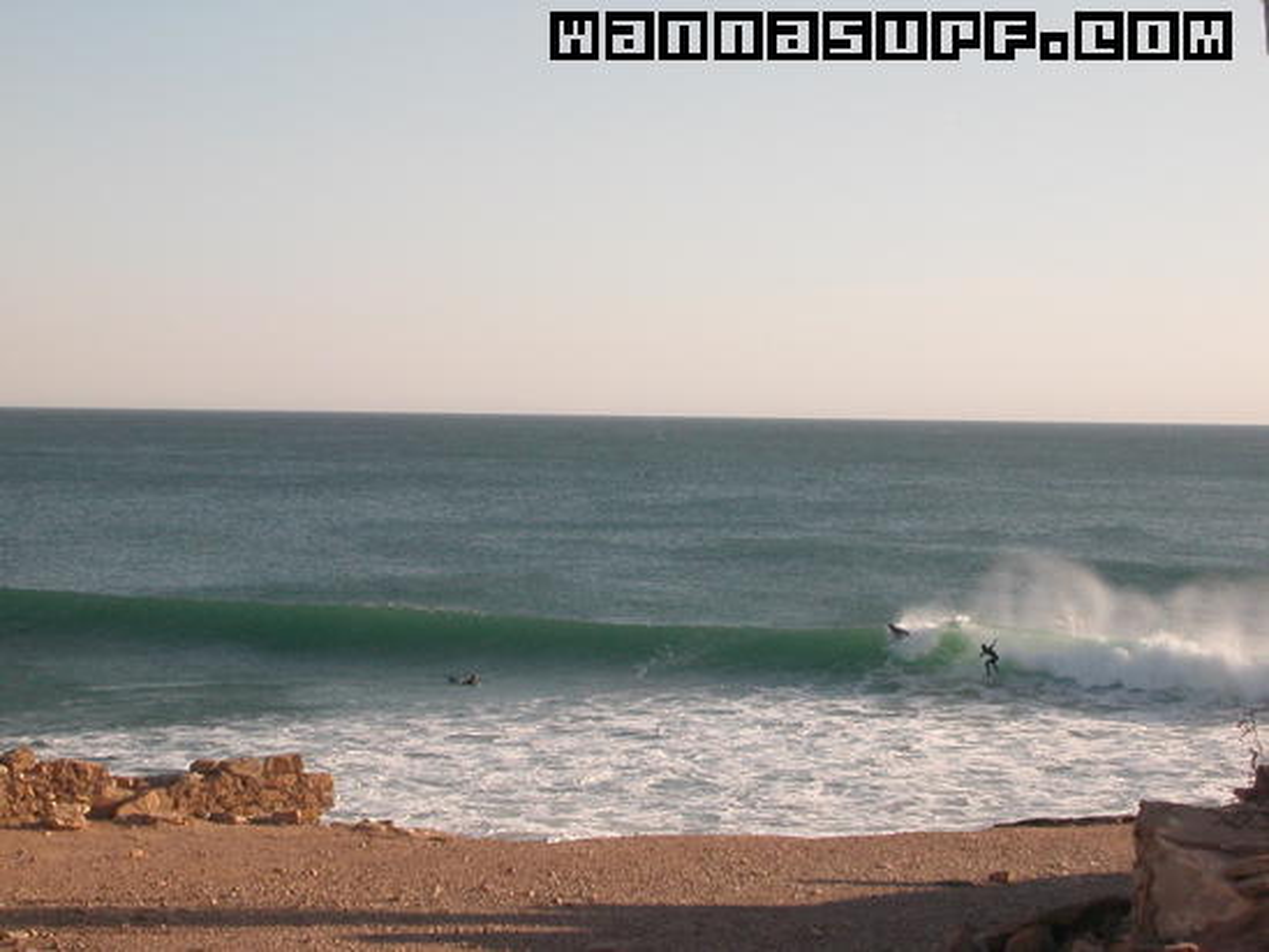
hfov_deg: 23.8
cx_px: 634
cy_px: 476
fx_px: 3007
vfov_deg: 18.0
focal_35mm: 82
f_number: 4.1
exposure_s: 1/692
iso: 100
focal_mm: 12.5
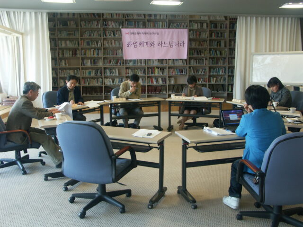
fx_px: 280
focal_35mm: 32
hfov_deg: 56.8
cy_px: 114
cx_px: 152
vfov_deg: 44.2
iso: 100
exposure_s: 1/25
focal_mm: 8.3
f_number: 2.8
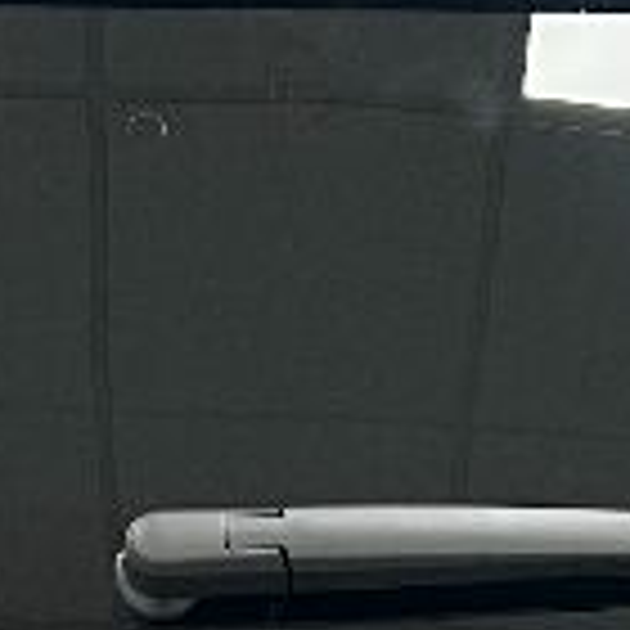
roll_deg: -1.3
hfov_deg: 10.4
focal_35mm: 168
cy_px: 891
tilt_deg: -23.5
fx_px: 3459
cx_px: 184
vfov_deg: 10.1
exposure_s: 1/60
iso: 125
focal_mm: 5.7
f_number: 1.5
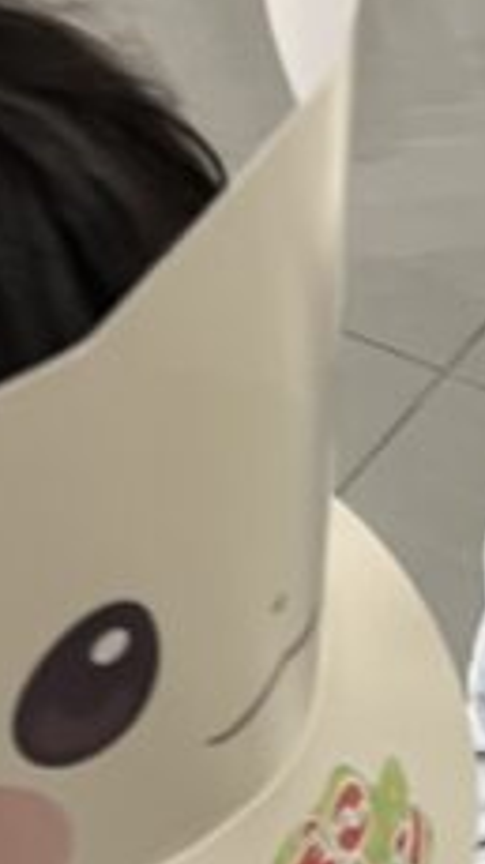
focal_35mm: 126
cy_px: 1052
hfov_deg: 9.4
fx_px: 2887
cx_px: 635
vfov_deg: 16.3
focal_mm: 5.1
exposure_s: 1/60
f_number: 1.6
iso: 100
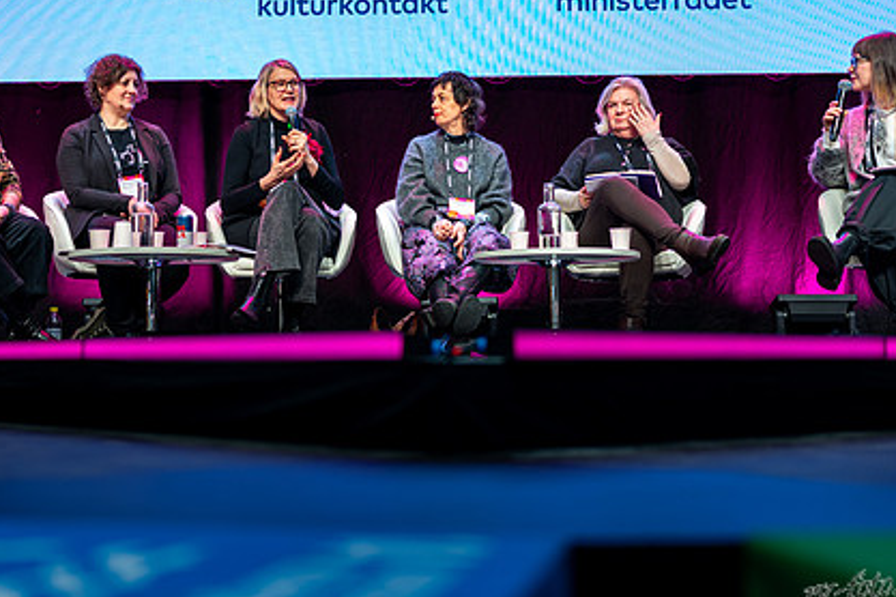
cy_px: 195
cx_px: 334
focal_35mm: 59
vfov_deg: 22.9
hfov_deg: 33.8
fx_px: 1468
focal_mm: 35
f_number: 1.4
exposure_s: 1/160
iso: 200
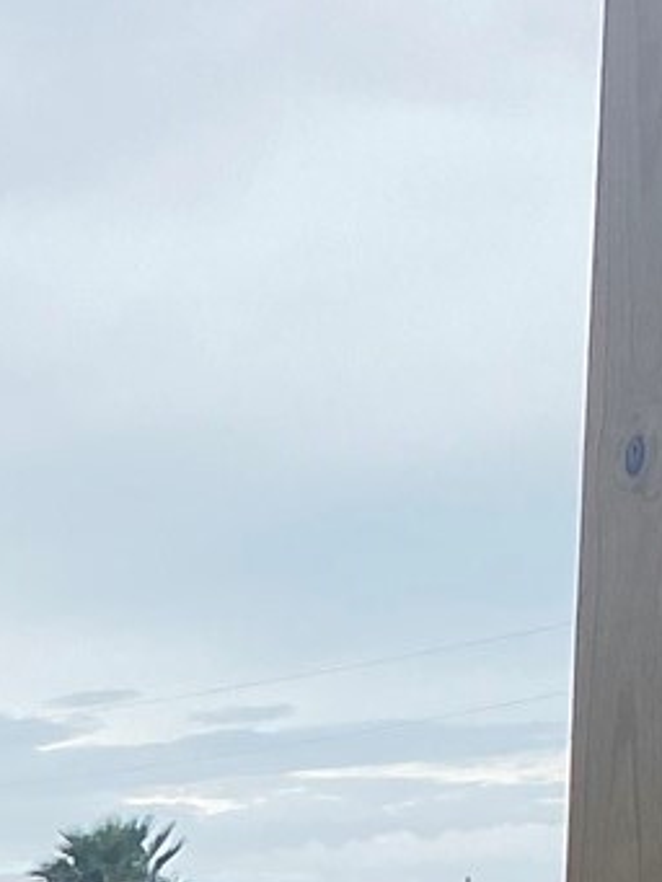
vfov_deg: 11.2
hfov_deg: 8.3
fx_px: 3975
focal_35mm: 156
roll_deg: +2.9
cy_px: 1878
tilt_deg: -10.1
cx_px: -1210
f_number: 1.8
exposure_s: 1/1218
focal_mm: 4.25
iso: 32
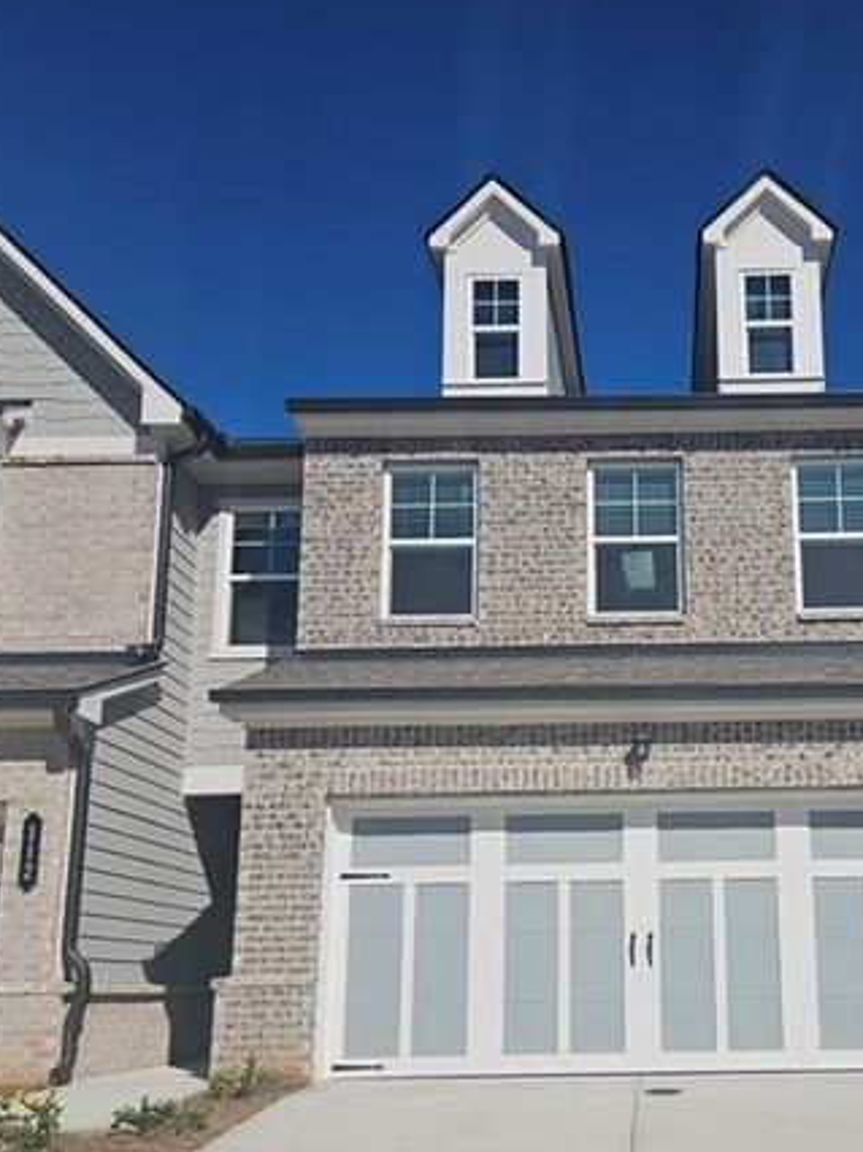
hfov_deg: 38.5
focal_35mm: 36
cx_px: 657
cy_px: 759
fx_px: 1198
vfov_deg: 50.5
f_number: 1.8
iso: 25
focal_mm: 5.4
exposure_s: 1/4469
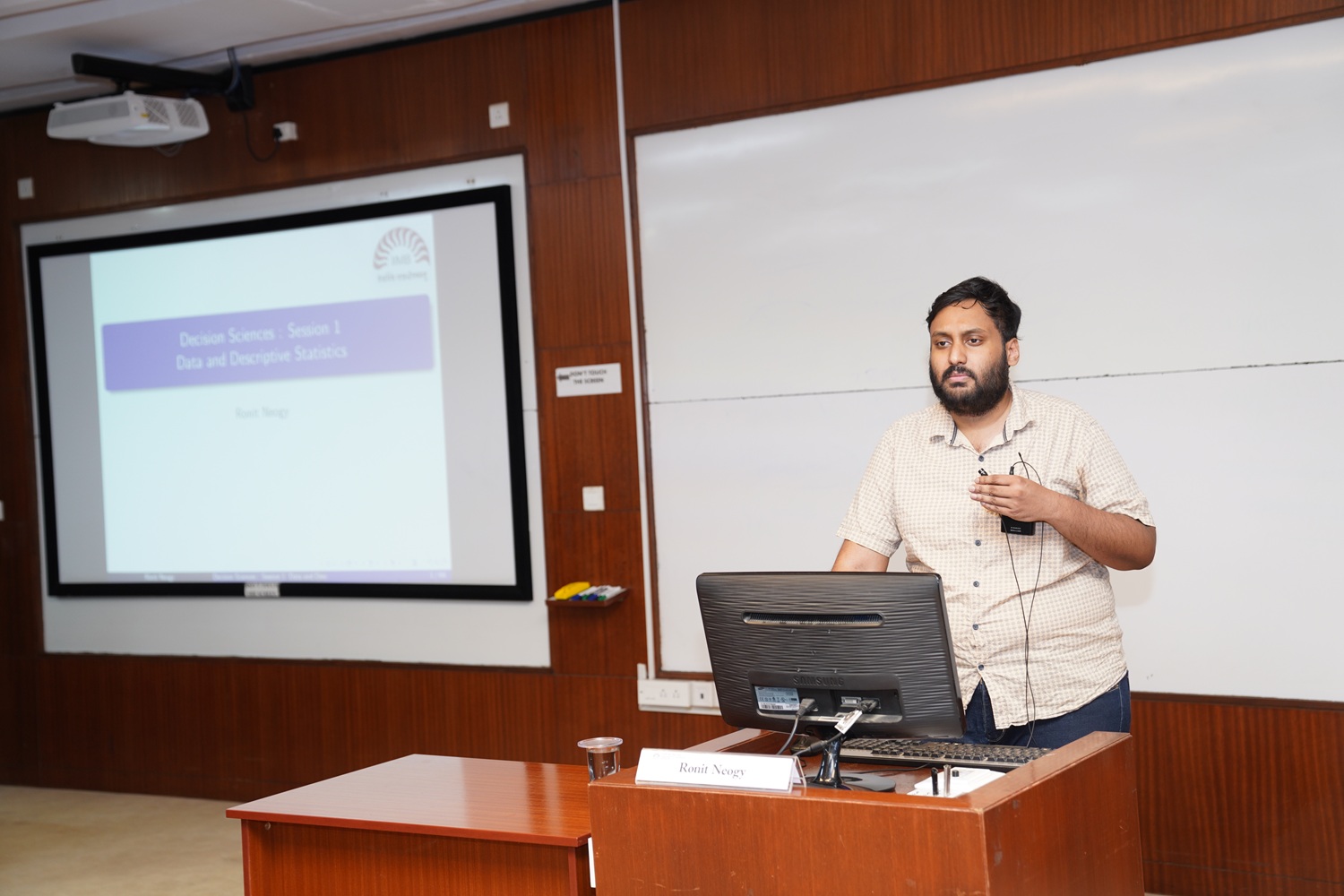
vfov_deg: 26.5
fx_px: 1904
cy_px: 448
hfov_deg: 38.9
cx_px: 672
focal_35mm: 51
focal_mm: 51
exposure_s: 1/125
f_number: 3.2
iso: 500
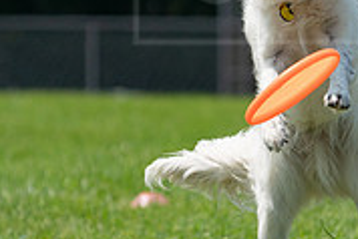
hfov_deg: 2.6
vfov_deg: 1.8
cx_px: 326
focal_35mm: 779
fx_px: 7753
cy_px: 13
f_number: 5.6
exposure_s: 1/4000
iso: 800
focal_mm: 239
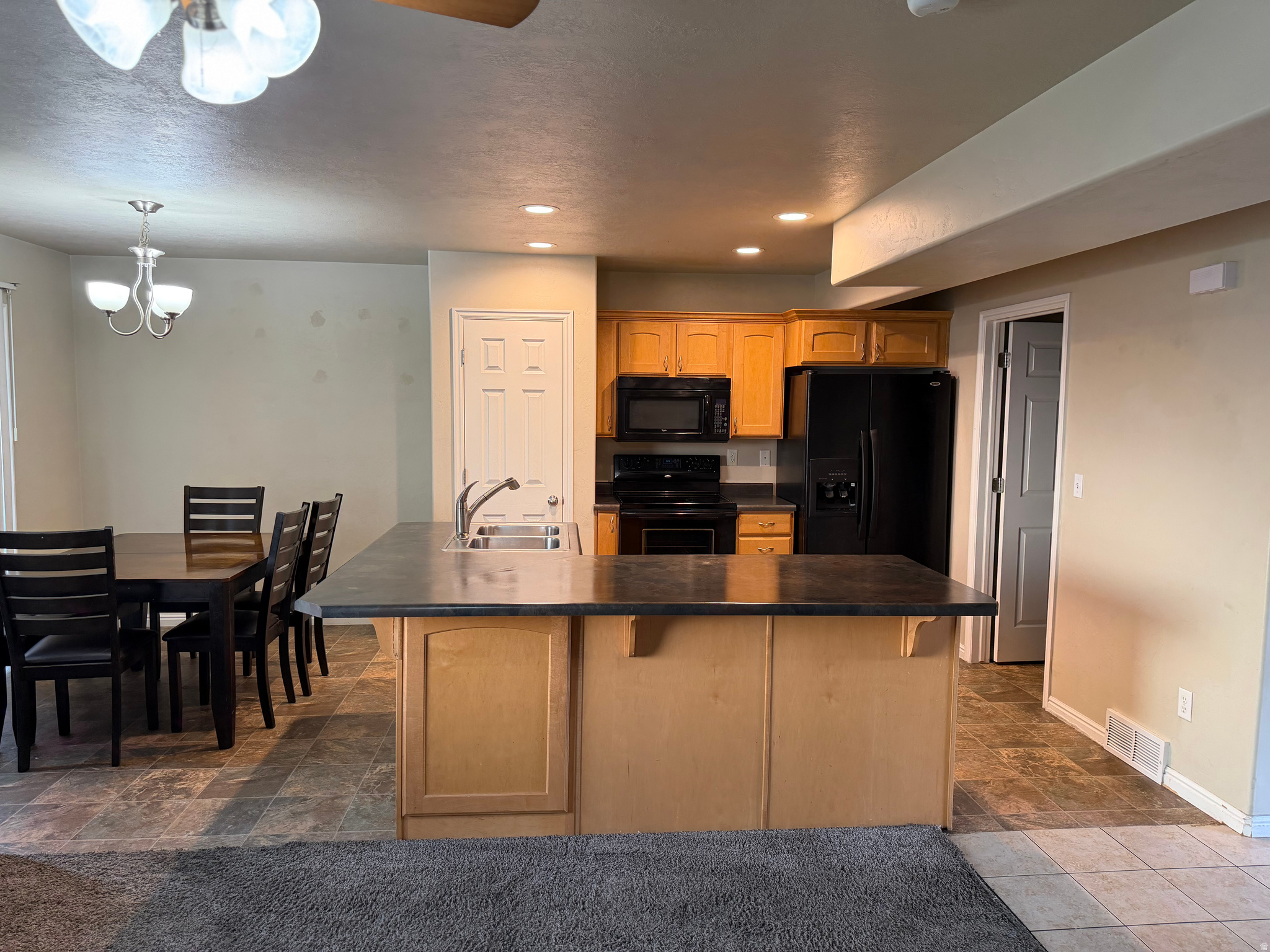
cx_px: 635
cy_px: 476
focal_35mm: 24
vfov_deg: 56.8
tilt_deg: -5.5
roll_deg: -0.2
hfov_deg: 71.6
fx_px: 881
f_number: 1.78
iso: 200
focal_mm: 6.76
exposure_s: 1/60
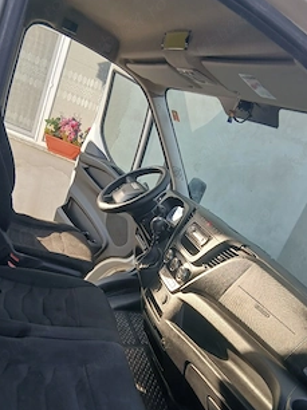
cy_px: 256
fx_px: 403
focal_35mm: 34
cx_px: 150
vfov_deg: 53.4
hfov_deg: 41.7
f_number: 1.8
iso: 40
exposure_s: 1/101
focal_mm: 3.98
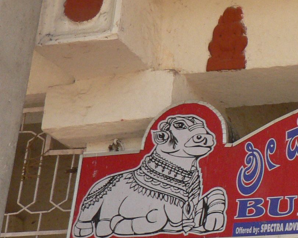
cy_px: 41
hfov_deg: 10.0
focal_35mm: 190
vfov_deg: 8.1
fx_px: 1676
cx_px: 365
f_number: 4
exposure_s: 1/400
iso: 200
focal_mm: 12.9
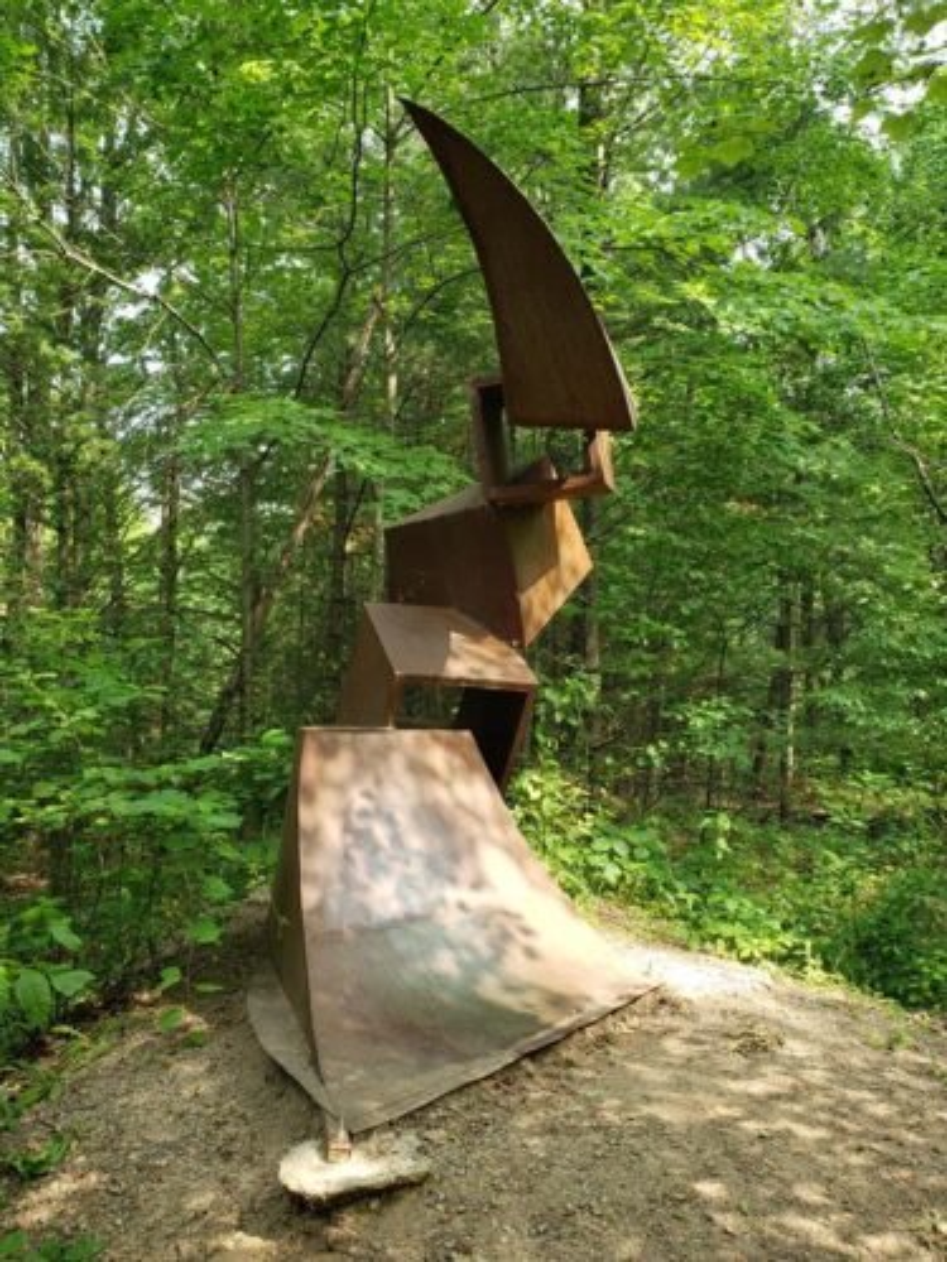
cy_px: 631
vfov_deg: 67.3
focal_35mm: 26
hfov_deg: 53.1
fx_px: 948
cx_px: 474
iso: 50
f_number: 2.4
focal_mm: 4.3
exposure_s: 1/96
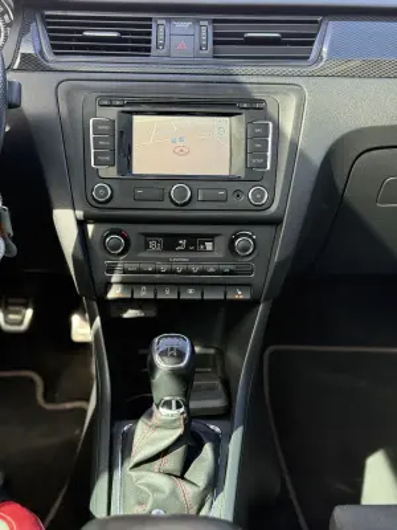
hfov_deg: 30.3
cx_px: 198
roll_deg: -1.7
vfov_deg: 39.7
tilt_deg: -23.4
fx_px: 734
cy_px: 265
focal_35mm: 48
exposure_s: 1/200
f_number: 1.78
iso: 125
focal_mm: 6.76
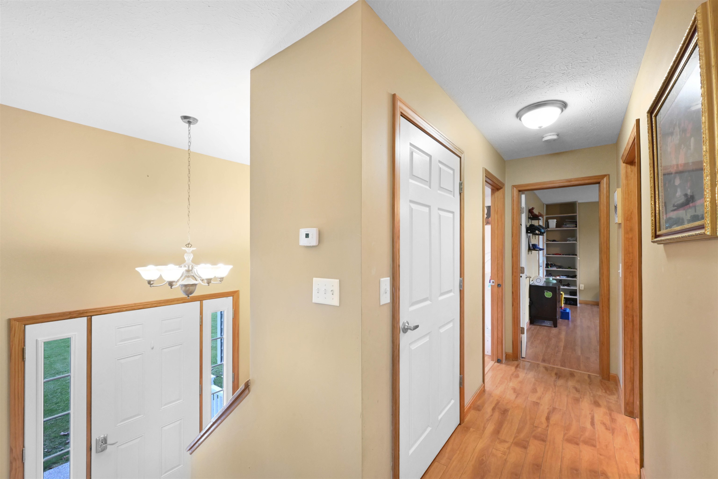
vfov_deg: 81.2
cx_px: 359
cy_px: 240
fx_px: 279
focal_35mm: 14
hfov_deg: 104.3
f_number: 14
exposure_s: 1/15
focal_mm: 14
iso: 4000
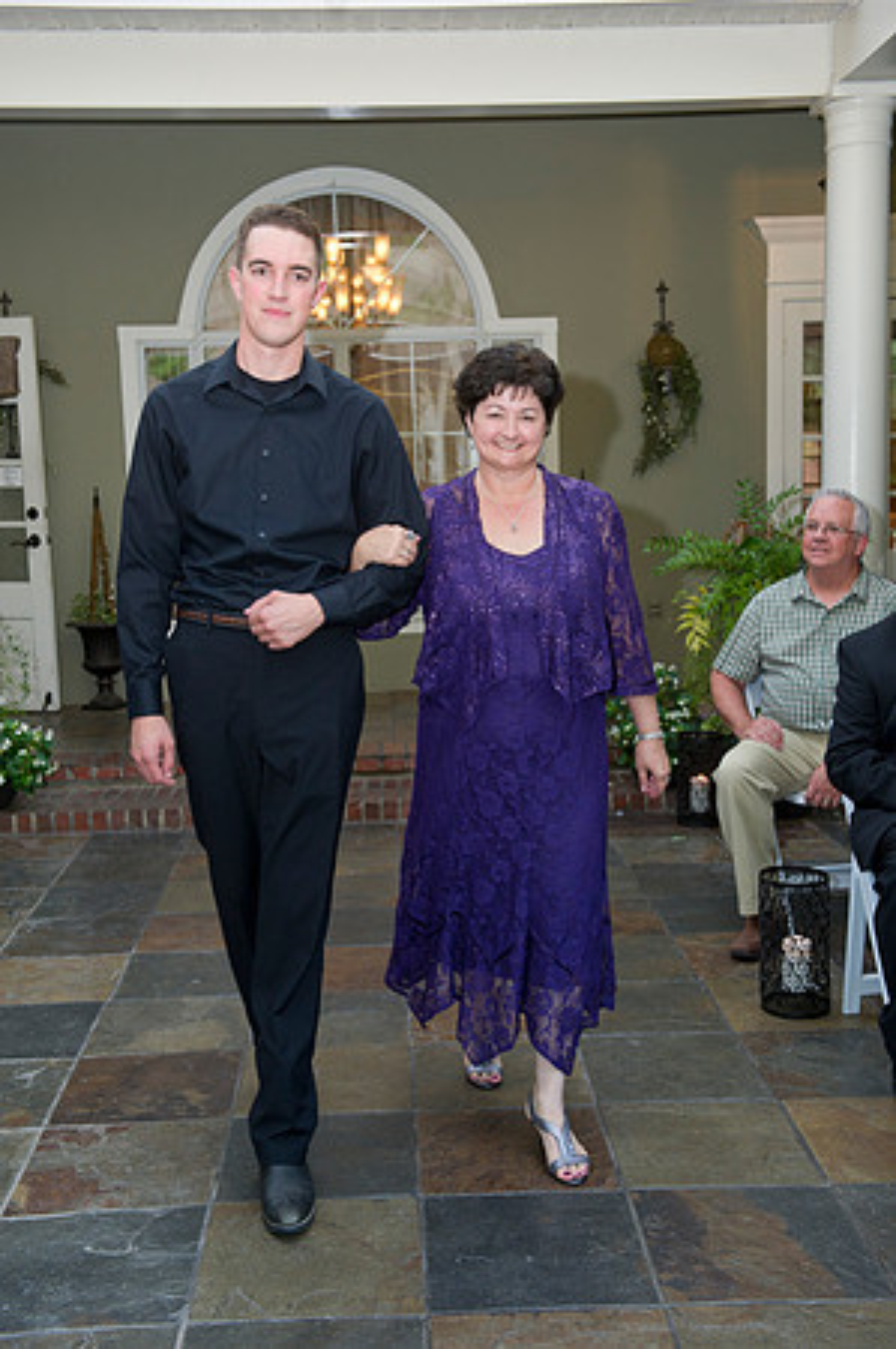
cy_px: 674
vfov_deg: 46.4
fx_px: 1572
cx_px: 448
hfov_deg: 31.8
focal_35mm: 42
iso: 800
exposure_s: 1/100
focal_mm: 42
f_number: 5
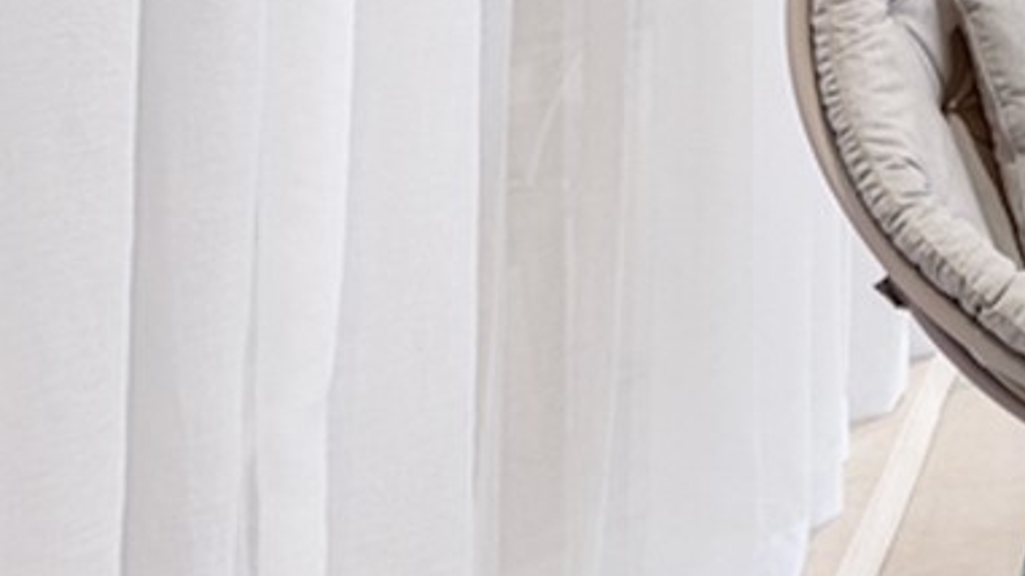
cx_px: 2175
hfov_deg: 16.9
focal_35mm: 84
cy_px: -456
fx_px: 2282
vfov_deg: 13.0
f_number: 13
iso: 250
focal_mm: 18
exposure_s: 1/8
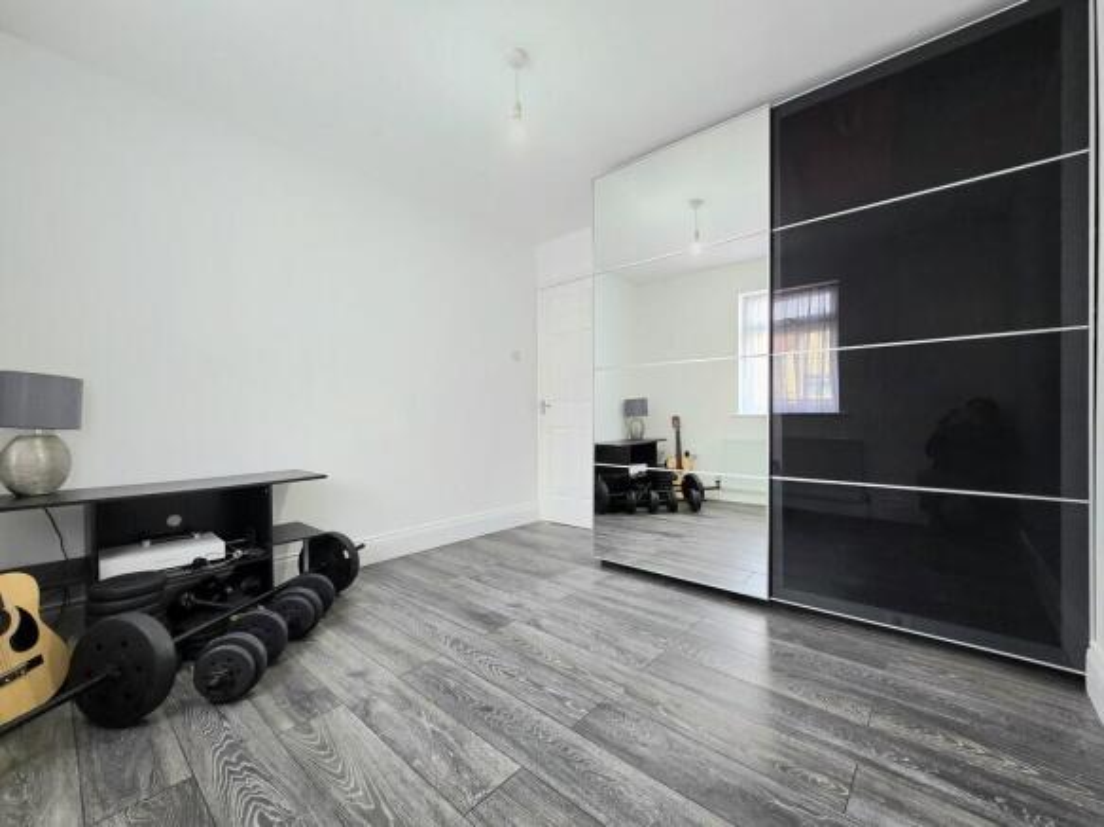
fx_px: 415
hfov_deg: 106.2
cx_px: 552
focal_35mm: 13
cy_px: 414
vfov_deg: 89.9
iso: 160
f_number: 2.2
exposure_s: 1/50
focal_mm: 2.2
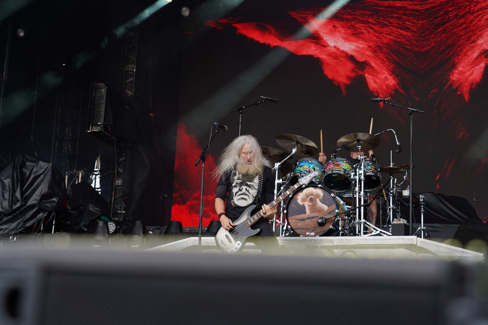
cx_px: 244
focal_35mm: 54
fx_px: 732
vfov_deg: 25.1
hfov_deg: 36.9
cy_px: 162
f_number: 5.6
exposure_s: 1/125
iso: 100
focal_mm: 54
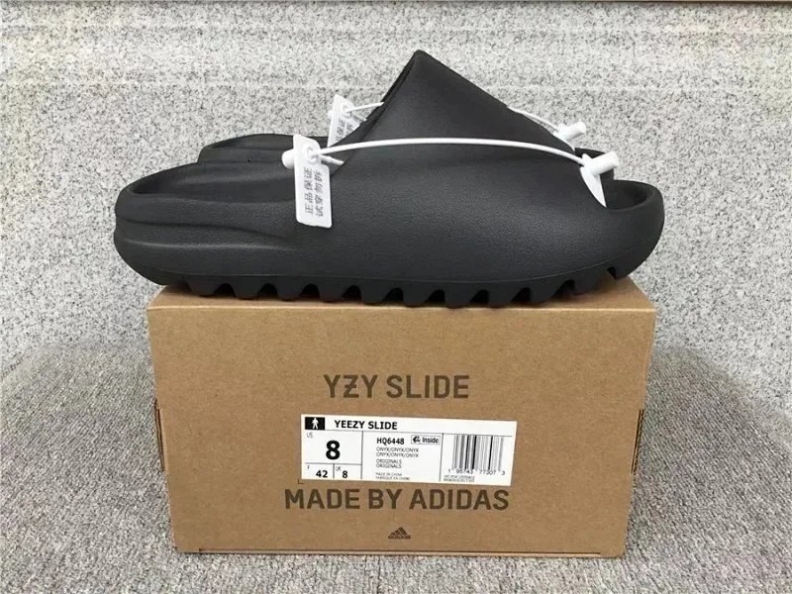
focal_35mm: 31
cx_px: 396
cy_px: 297
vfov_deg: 45.4
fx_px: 709
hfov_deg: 58.4
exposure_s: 1/112
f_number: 2.4
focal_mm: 3.3
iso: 25
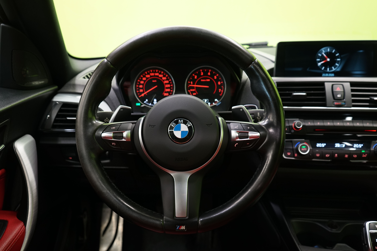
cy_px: 126
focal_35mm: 30
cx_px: 188
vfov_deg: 43.6
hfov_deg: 61.9
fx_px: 314
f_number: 4.5
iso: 800
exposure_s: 1/10
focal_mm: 30
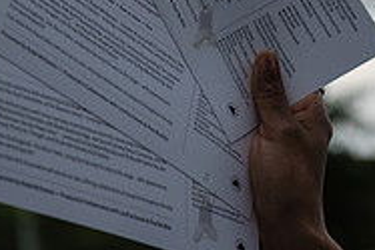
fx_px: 1678
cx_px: 205
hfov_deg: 12.7
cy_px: 13
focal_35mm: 161
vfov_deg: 8.5
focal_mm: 52
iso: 800
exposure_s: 1/2000
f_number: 3.5
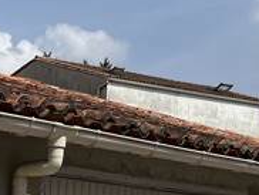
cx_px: -46
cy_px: 371
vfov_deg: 11.8
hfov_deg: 16.6
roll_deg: -1.8
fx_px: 854
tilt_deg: -7.9
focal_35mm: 114
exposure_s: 1/9091
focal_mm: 5.1
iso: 50
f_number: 1.6
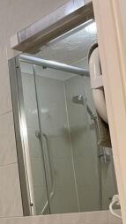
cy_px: 179
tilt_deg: +8.3
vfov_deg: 31.5
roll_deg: +4.0
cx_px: -89
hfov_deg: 16.2
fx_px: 386
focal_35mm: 65
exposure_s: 1/50
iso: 160
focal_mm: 4.2
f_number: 1.6
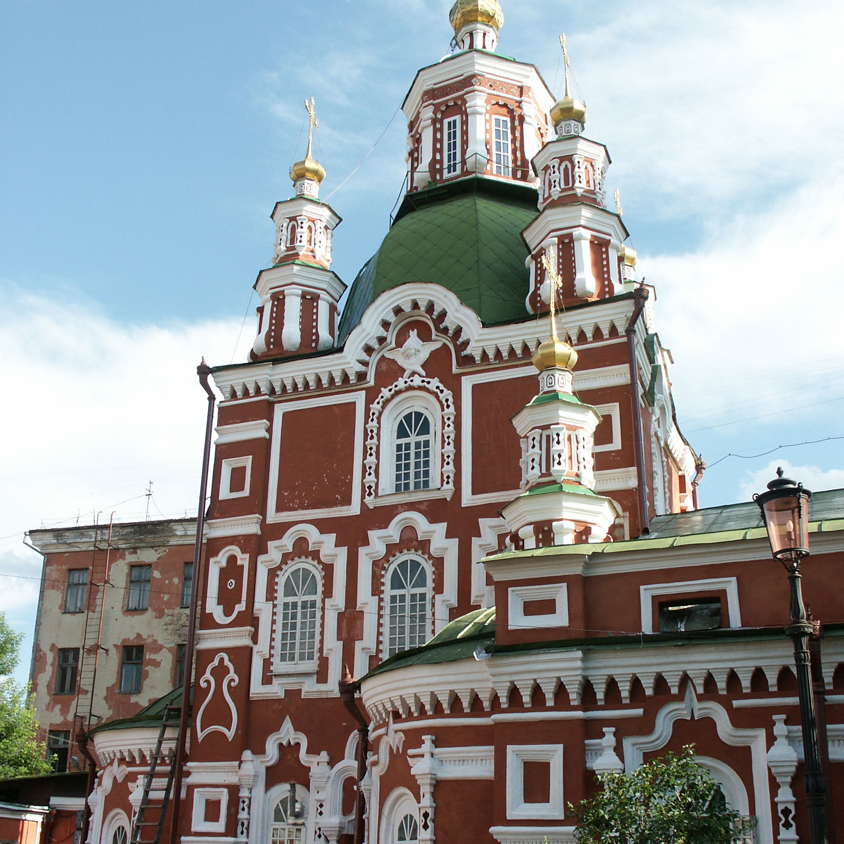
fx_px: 1048
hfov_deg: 43.9
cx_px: 425
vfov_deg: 43.5
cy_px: 522
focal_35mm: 38
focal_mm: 8.24
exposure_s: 1/250
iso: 100
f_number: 5.6
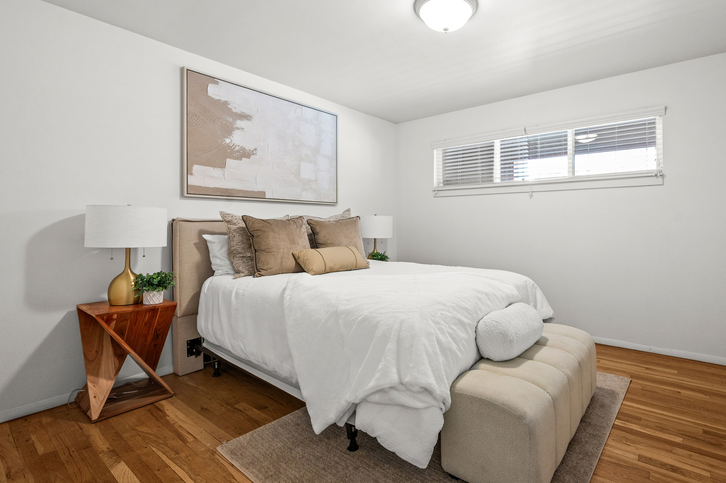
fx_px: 343
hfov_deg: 92.4
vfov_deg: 70.0
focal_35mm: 17
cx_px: 425
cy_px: 210
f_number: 7.1
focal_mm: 14
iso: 500
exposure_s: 1/6
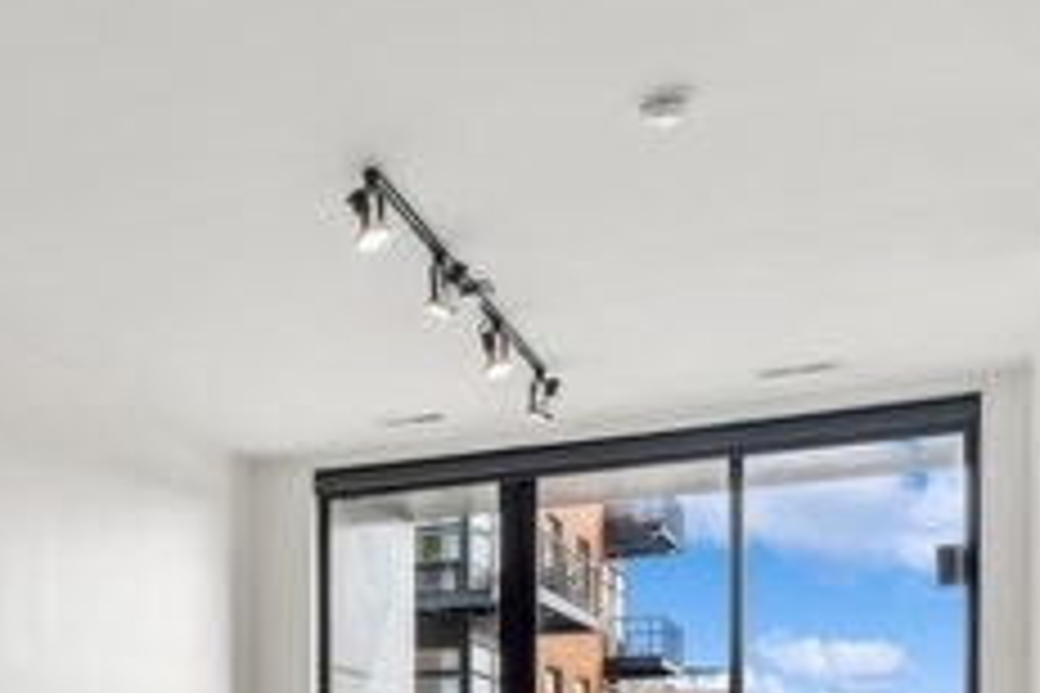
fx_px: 1502
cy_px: 810
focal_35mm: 52
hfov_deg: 33.1
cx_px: -122
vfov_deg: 23.9
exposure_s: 1/30
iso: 320
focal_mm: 16
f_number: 8
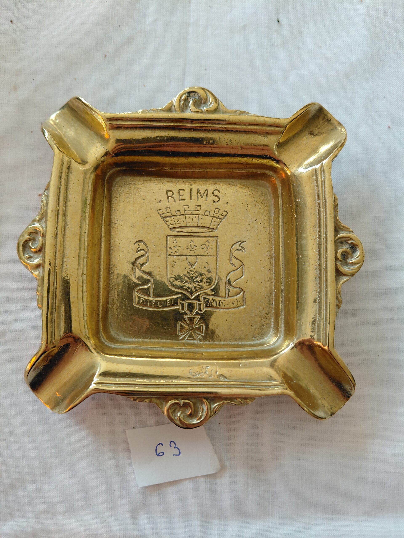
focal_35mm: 25
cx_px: 202
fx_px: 389
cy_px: 269
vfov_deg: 69.4
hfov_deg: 54.9
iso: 64
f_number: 1.8
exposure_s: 1/120
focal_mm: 4.69
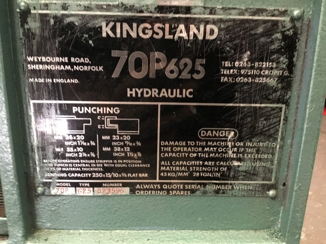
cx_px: 163
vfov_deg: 45.4
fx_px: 292
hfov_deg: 58.4
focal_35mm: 31
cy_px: 122
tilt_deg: -27.9
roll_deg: -2.1
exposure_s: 1/17
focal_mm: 3.3
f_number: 2.4
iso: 640
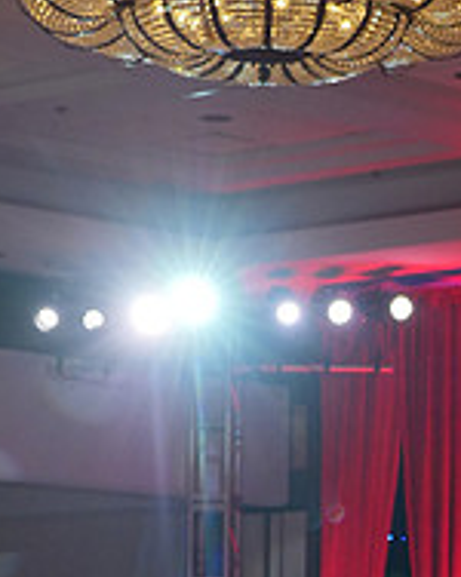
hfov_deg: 7.6
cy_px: 730
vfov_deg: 9.4
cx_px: 521
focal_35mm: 203
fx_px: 3468
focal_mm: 70
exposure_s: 1/400
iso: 2000
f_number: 5
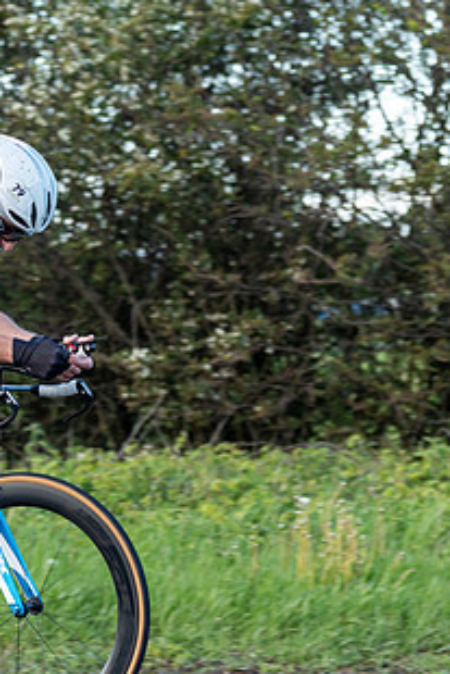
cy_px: 253
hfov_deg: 6.5
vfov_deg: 9.7
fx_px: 3952
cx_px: 30
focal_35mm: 211
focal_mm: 79
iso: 400
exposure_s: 1/640
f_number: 3.2
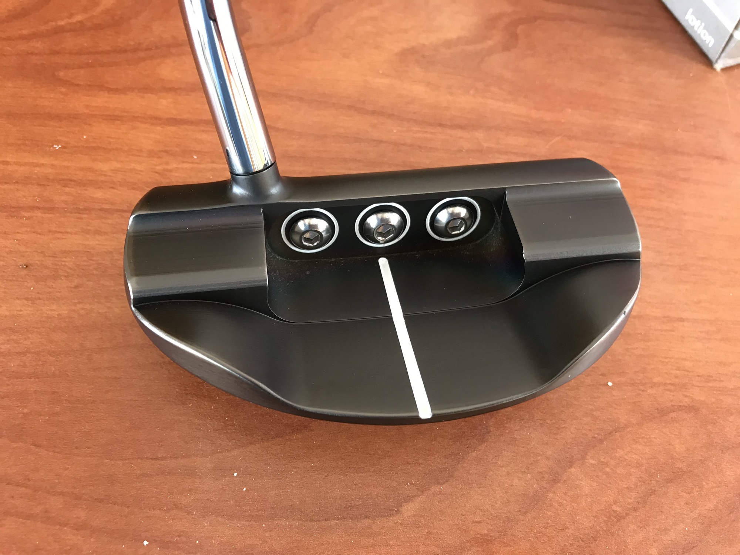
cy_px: 278
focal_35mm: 28
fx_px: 599
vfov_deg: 49.7
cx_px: 370
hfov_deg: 63.4
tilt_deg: -62.9
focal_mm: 3.99
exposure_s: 1/23
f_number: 1.8
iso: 32
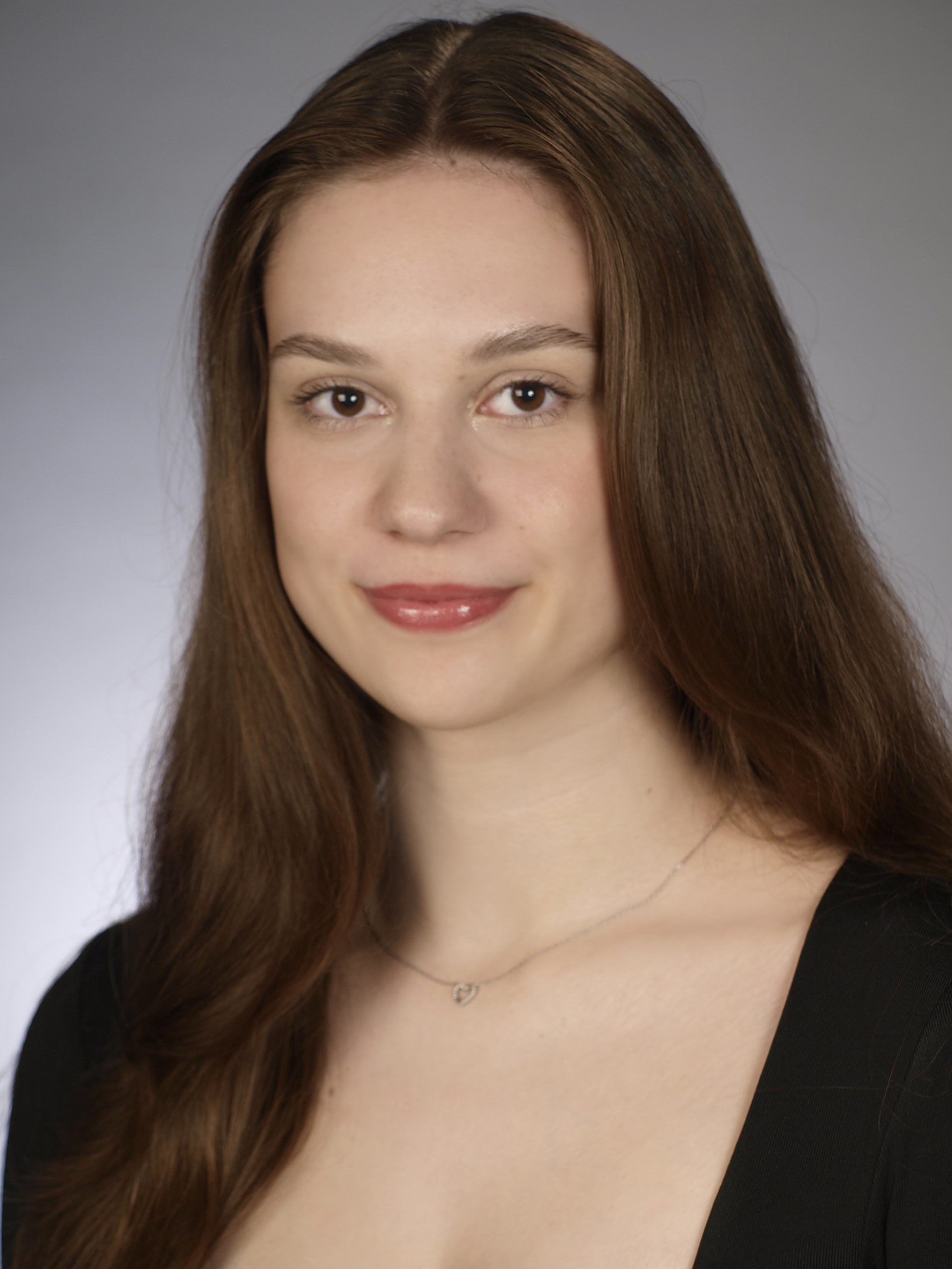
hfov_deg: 8.2
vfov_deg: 10.9
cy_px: 694
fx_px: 6673
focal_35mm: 182
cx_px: 398
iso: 100
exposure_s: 1/160
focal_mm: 73
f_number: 4.6
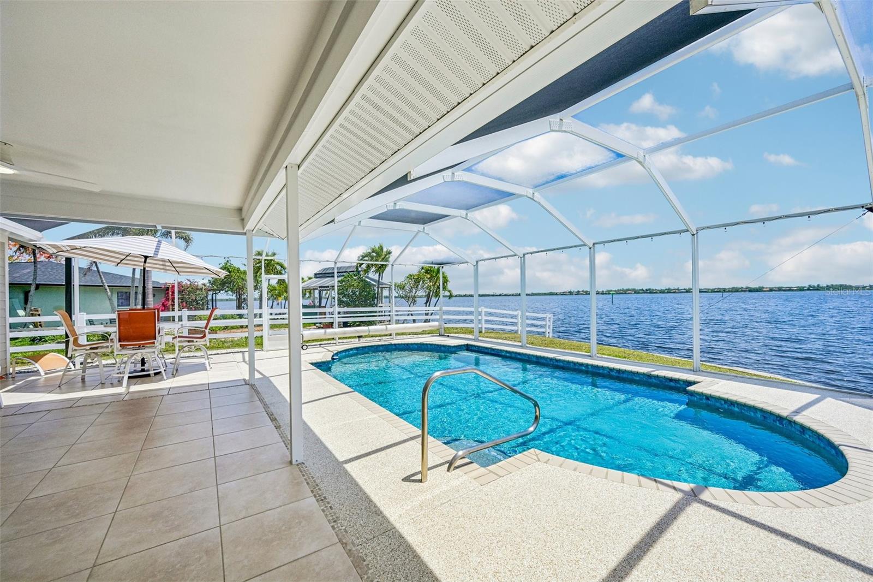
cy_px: 291
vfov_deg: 81.2
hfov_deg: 104.3
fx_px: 339
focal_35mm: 14
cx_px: 436
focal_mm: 14
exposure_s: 1/1000
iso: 400
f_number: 8
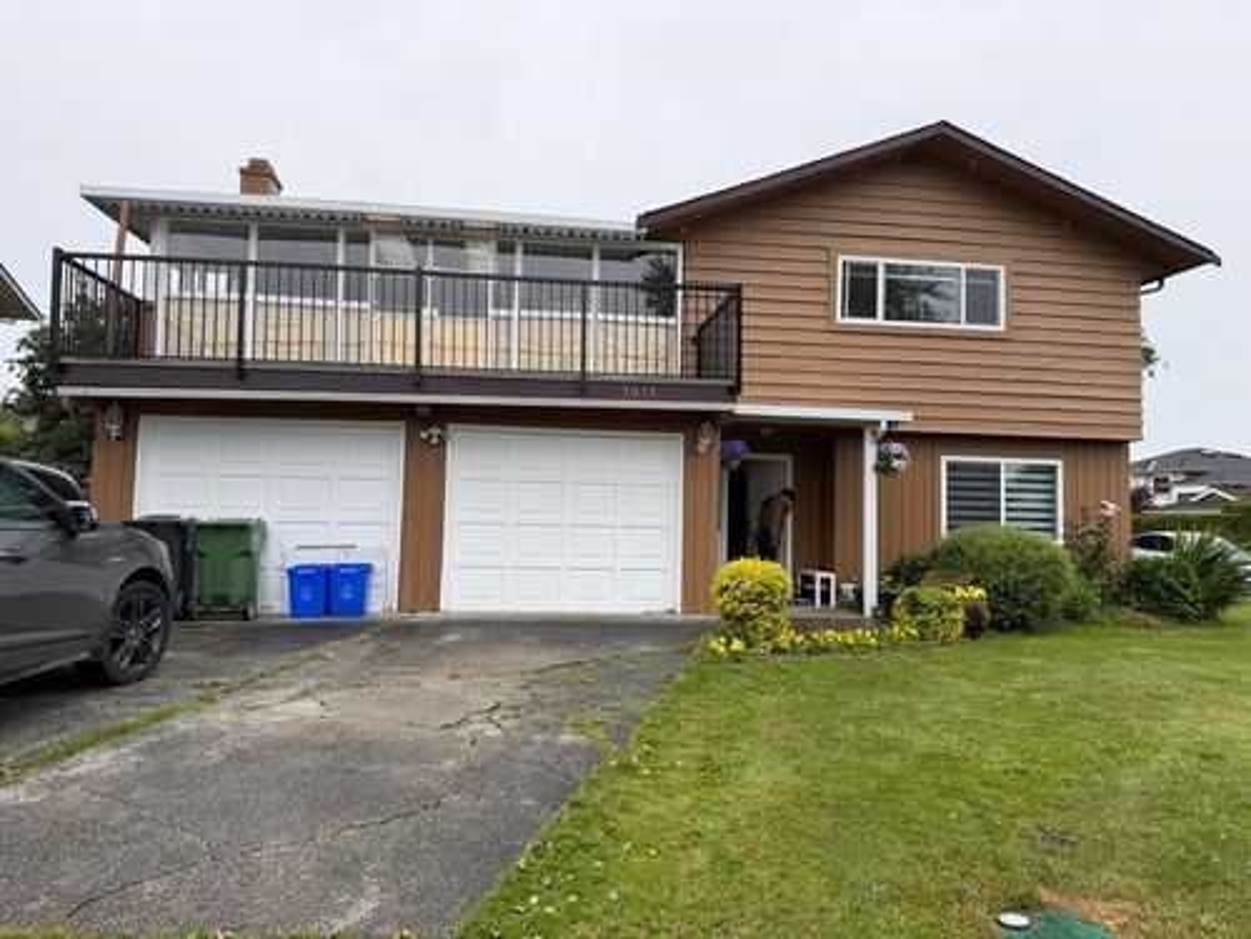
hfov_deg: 71.6
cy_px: 470
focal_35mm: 24
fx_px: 867
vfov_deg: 56.8
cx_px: 626
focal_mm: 6.76
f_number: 1.78
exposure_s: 1/967
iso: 80
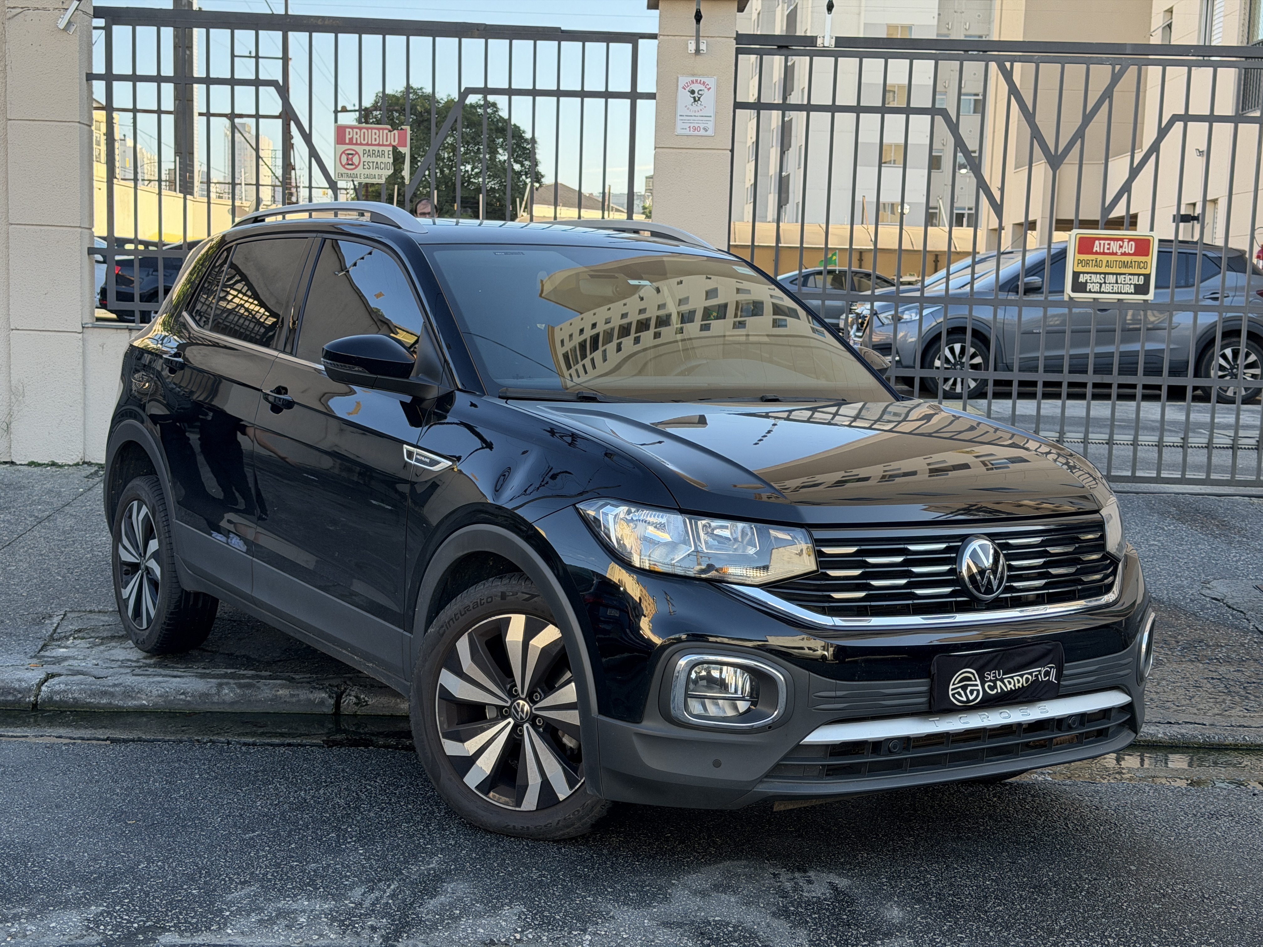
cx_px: 632
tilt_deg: -5.5
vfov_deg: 30.3
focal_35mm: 48
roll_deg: -1.0
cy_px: 474
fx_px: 1751
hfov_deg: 39.7
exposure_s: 1/578
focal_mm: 6.76
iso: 80
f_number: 1.78
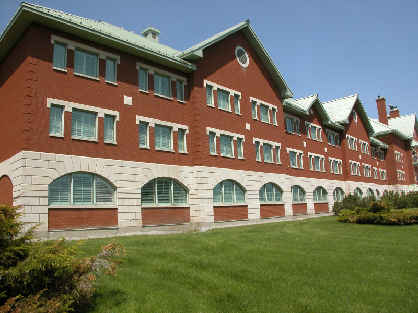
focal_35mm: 35
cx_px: 209
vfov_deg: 40.7
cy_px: 156
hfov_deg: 52.6
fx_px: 423
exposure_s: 1/1656
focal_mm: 8.9
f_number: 3.2
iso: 100
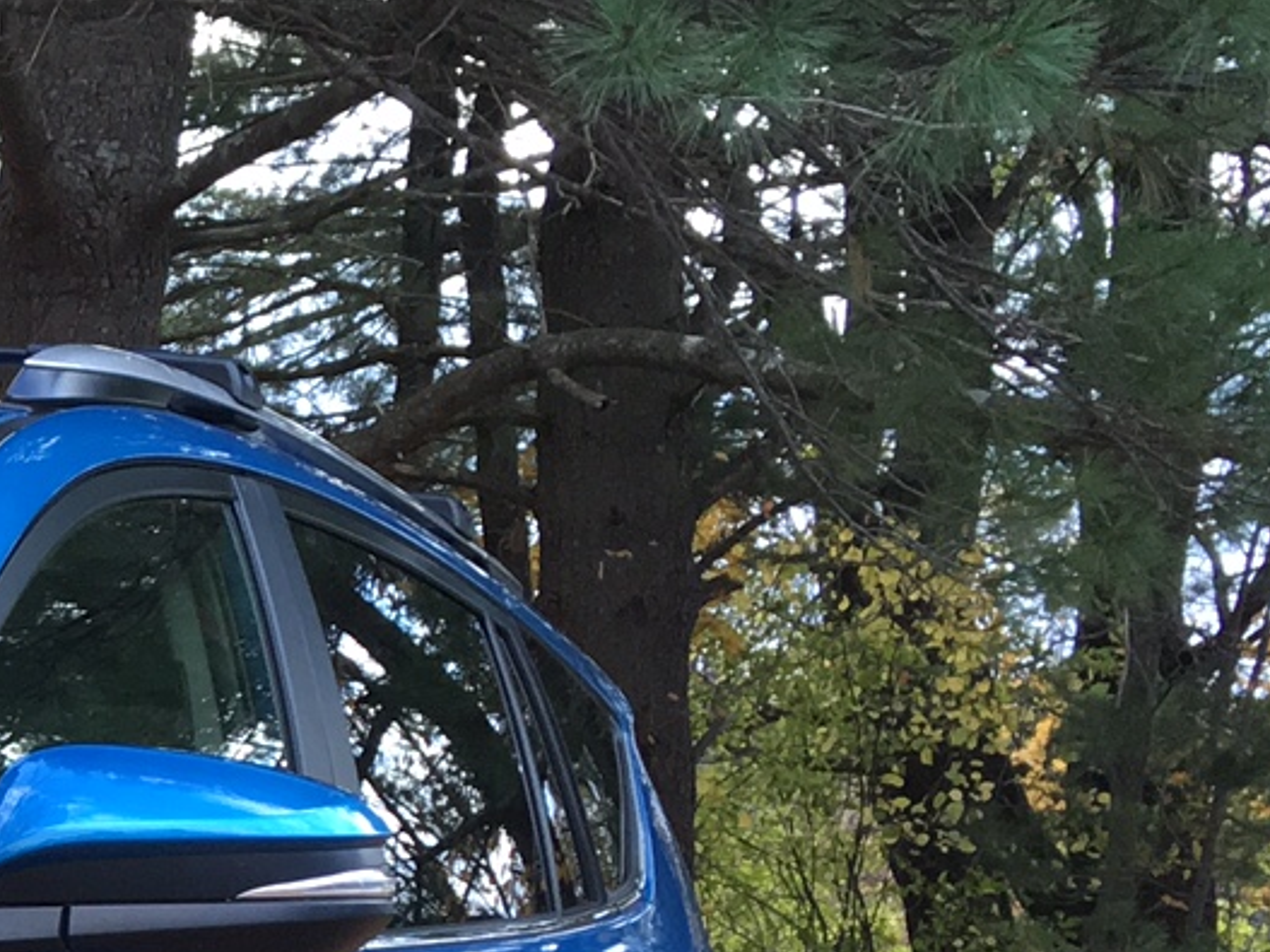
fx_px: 4071
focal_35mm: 111
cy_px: 1234
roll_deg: -1.8
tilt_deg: -3.9
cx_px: -1094
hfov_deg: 15.1
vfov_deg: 12.9
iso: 40
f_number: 2.2
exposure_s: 1/120
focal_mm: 4.15
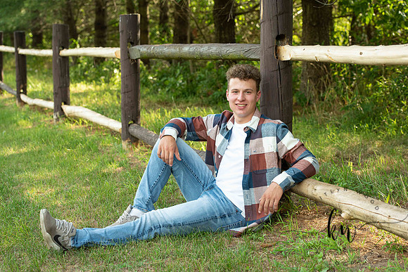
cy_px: 136
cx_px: 204
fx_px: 850
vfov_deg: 18.2
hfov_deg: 27.0
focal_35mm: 75
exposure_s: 1/200
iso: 400
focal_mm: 75
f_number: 5
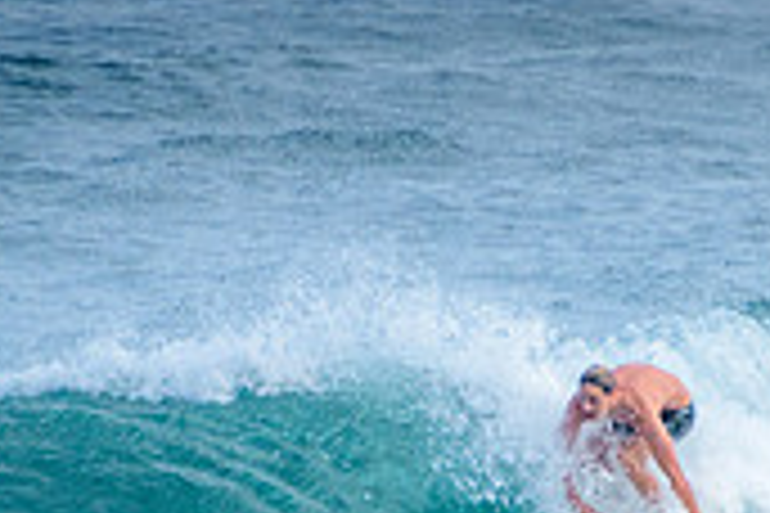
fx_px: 35652
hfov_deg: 1.2
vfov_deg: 0.8
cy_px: 584
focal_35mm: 1667
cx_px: 705
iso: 560
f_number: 5.6
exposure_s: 1/2000
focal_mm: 400
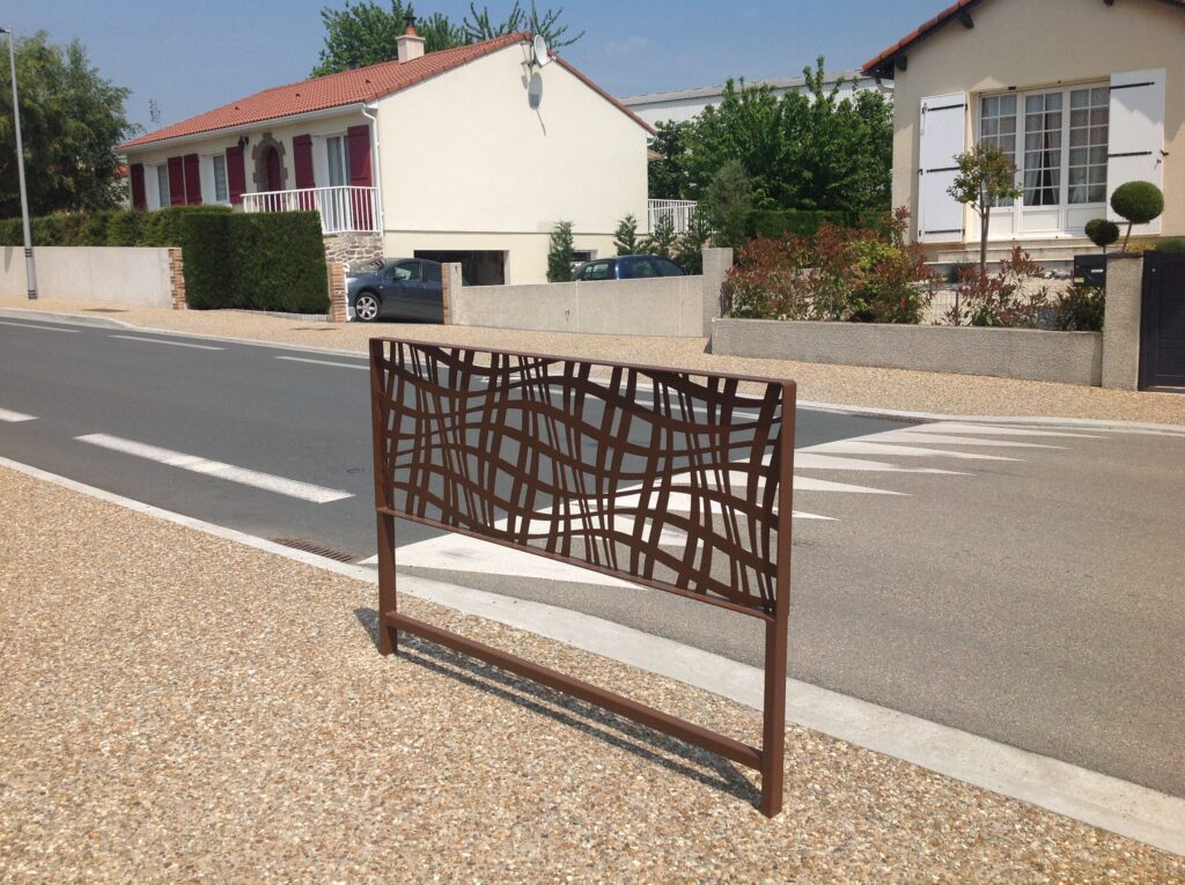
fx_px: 1196
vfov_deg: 40.6
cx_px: 592
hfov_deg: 52.7
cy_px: 442
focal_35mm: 35
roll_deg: +0.0
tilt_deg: -10.3
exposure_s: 1/3367
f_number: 2.4
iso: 50
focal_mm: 4.28
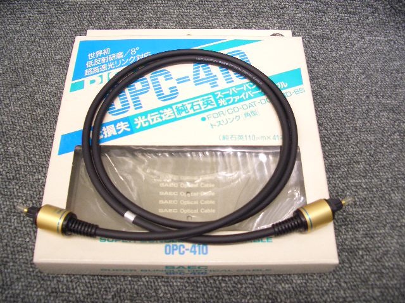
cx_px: 202
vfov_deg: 40.7
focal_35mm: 35
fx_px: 409
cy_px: 152
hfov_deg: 52.6
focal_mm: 5.8
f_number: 2.6
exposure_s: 1/20
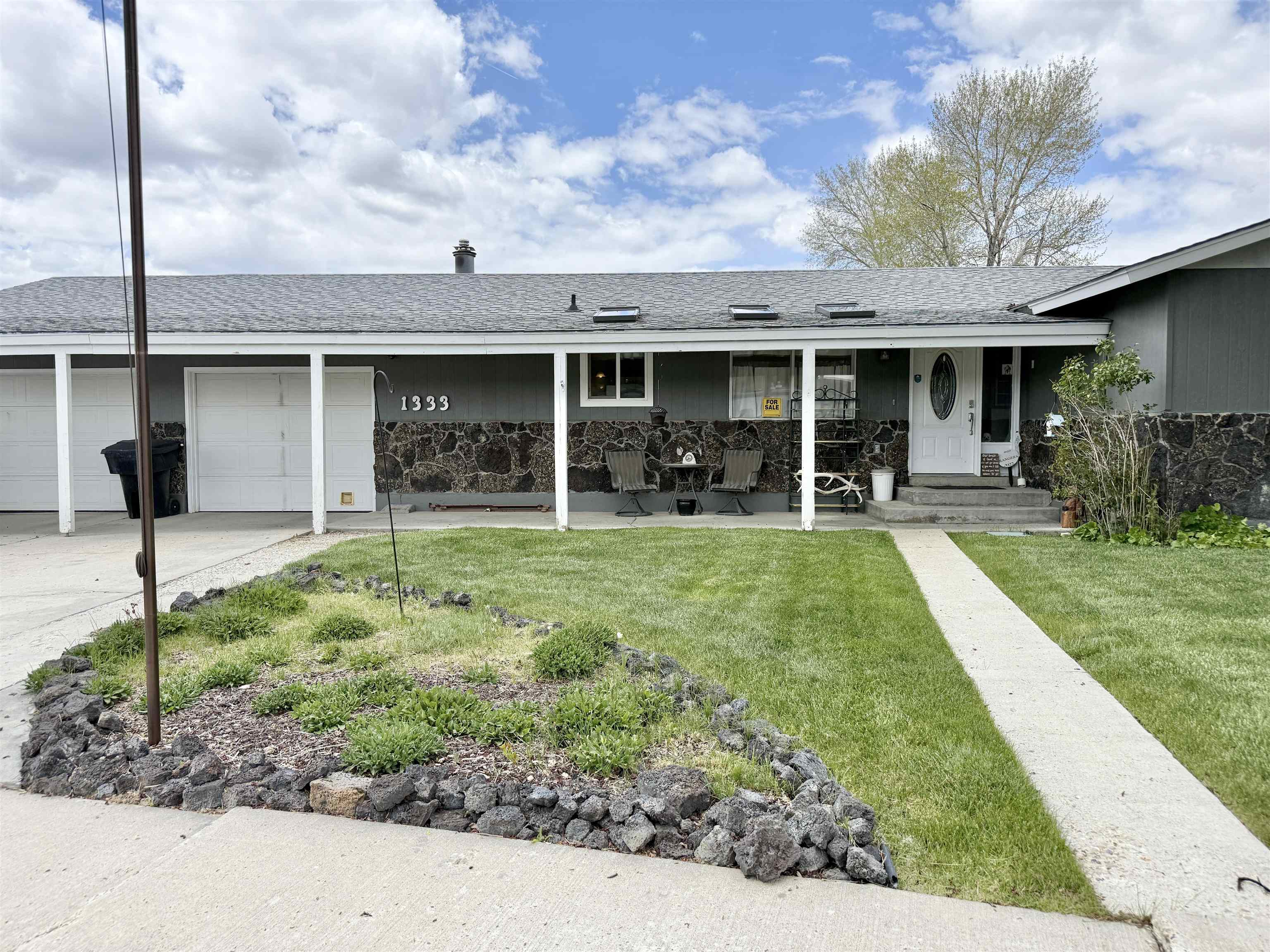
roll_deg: +0.0
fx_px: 881
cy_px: 476
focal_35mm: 24
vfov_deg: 56.8
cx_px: 635
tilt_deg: -0.8
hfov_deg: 71.6
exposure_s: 1/4673
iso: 100
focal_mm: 6.76
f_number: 1.78
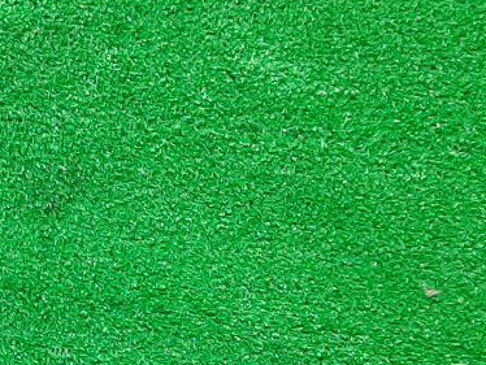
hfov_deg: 18.3
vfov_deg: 13.6
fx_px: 1405
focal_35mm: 100
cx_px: -138
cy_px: 603
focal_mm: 3.93
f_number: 1.7
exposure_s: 1/50
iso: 228
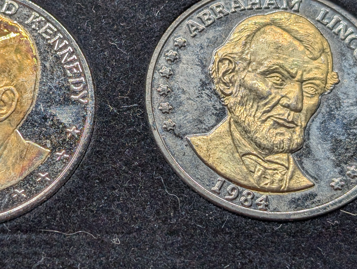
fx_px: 971
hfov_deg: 20.8
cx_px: 115
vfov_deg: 15.8
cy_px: 124
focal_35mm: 94
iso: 19
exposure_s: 1/63.8
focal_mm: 6.9
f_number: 1.68
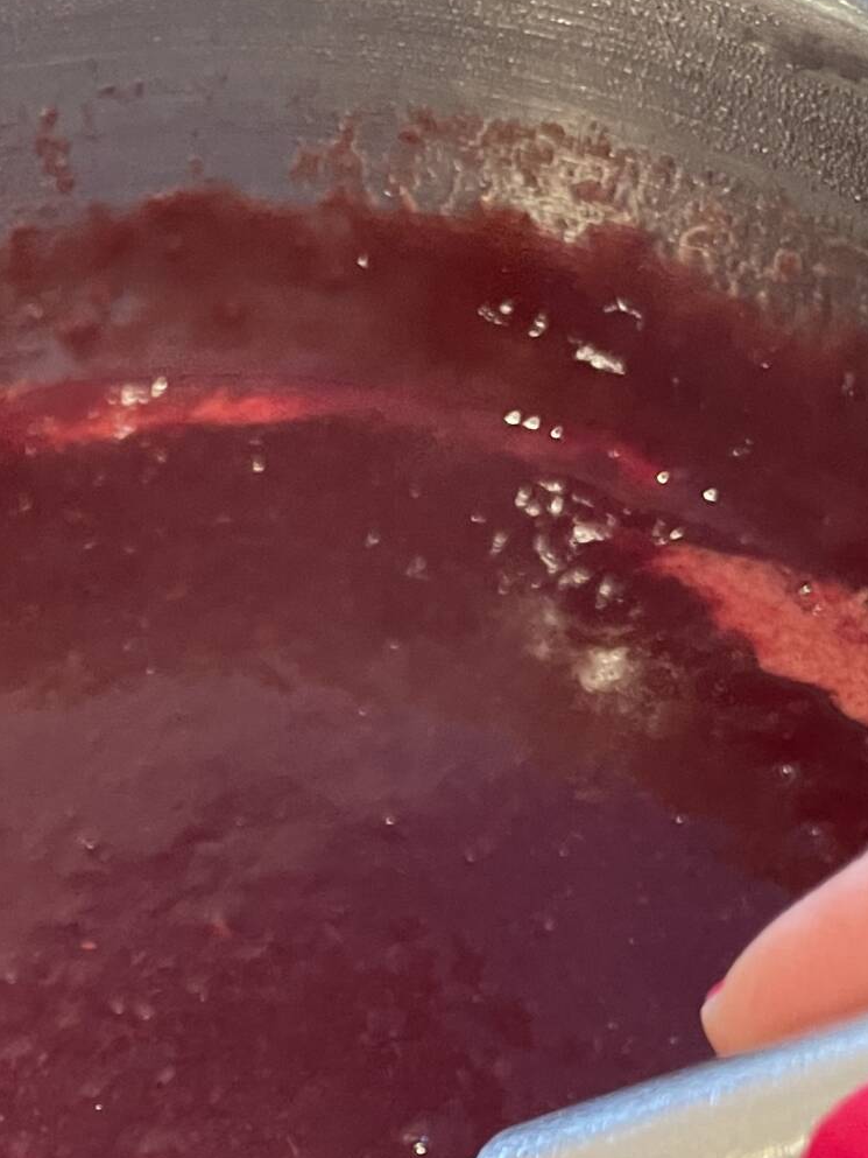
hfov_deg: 21.5
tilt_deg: -62.6
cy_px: 1199
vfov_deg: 27.1
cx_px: 92
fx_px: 2240
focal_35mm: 67
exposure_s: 1/33
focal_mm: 4.2
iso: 500
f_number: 1.6
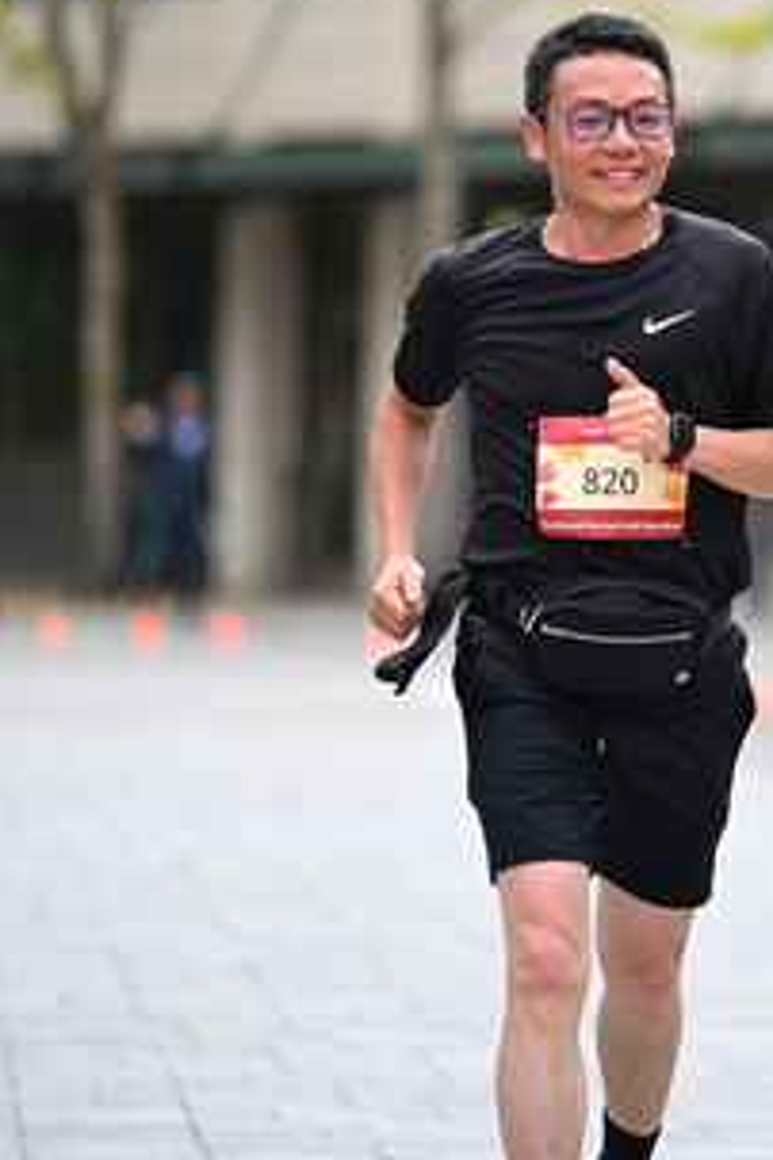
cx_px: 637
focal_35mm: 354
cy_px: 383
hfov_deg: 3.9
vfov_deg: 5.8
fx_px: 11401
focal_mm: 195
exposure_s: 1/2000
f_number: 2.8
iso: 640
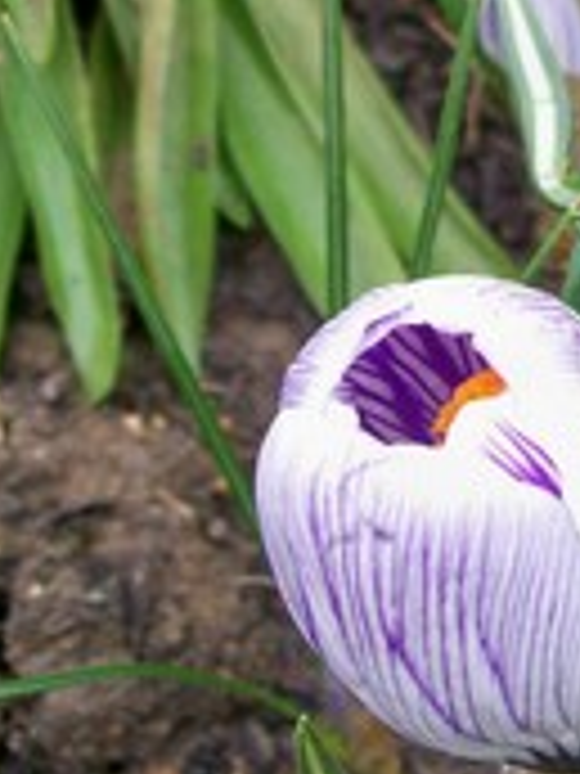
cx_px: 634
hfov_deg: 15.6
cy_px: -27
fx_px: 2055
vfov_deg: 20.5
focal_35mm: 92
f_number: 2.7
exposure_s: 1/199
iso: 80
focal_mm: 6
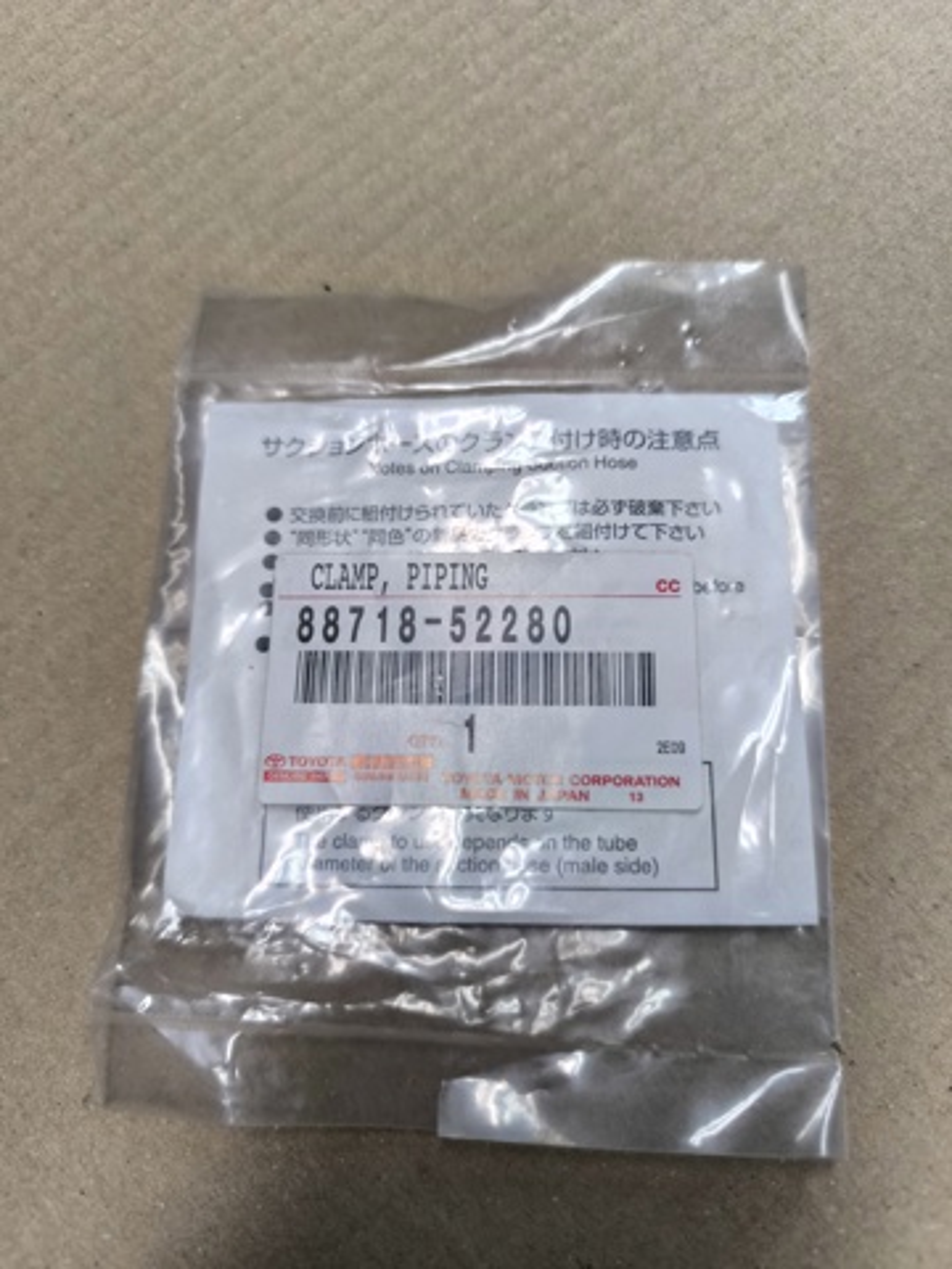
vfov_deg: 73.9
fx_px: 843
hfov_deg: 58.9
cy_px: 634
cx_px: 476
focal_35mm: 23
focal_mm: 6.14
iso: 400
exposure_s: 1/50
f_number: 1.65
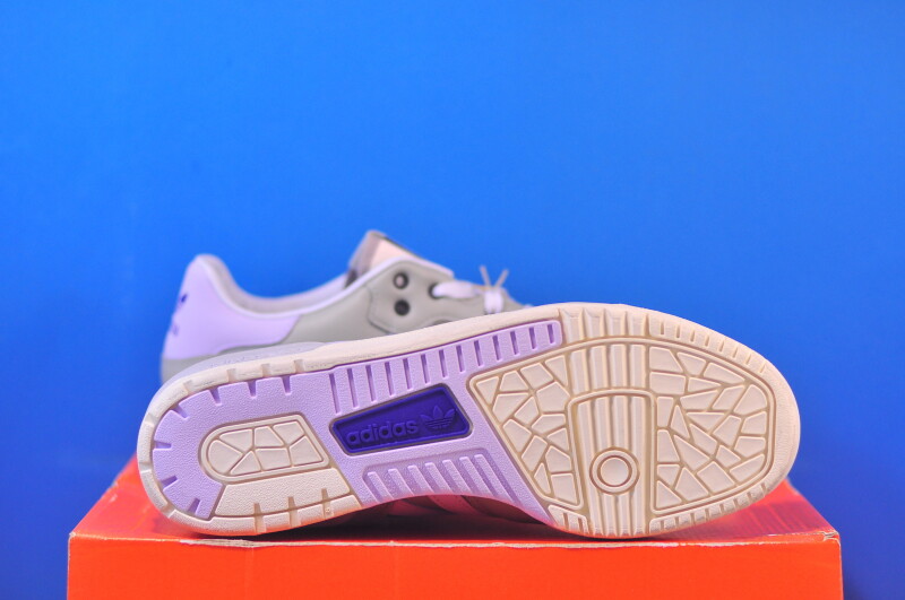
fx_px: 1883
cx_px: 452
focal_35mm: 75
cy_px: 300
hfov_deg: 27.0
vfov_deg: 18.1
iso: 250
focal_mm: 50
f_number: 2.2
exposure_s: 1/320
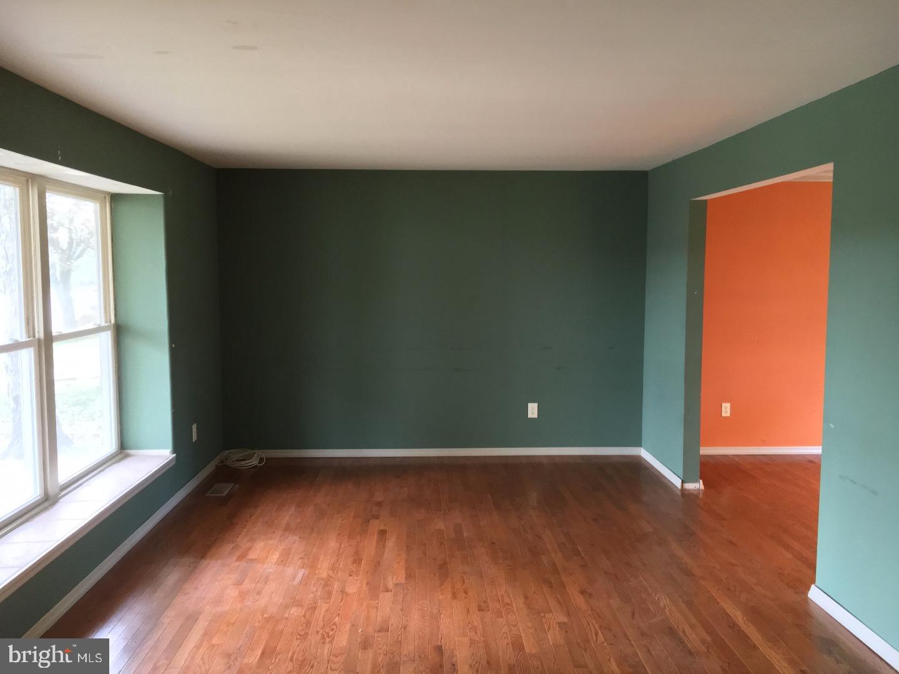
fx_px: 753
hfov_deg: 61.7
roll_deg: +0.9
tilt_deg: -6.2
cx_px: 450
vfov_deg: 48.2
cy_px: 337
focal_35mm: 29
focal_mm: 4.15
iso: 200
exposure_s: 1/20
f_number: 2.2
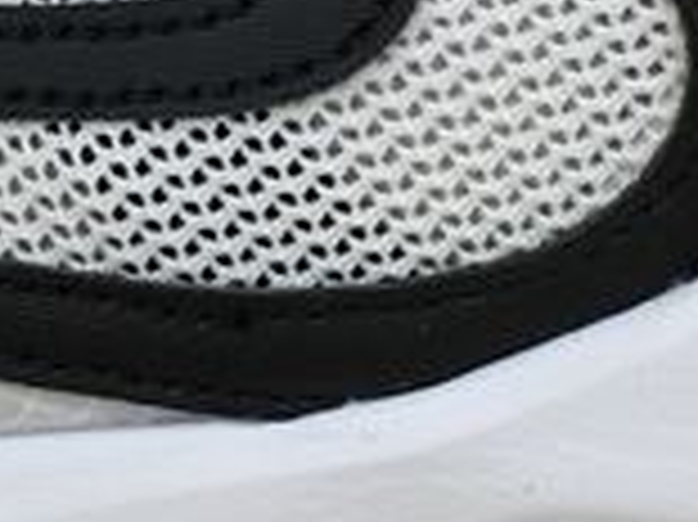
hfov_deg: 13.2
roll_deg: +1.1
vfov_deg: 9.8
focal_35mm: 150
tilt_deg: -11.6
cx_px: 270
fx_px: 3022
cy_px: 54
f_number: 2.2
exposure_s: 1/120
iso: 25
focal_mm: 4.15
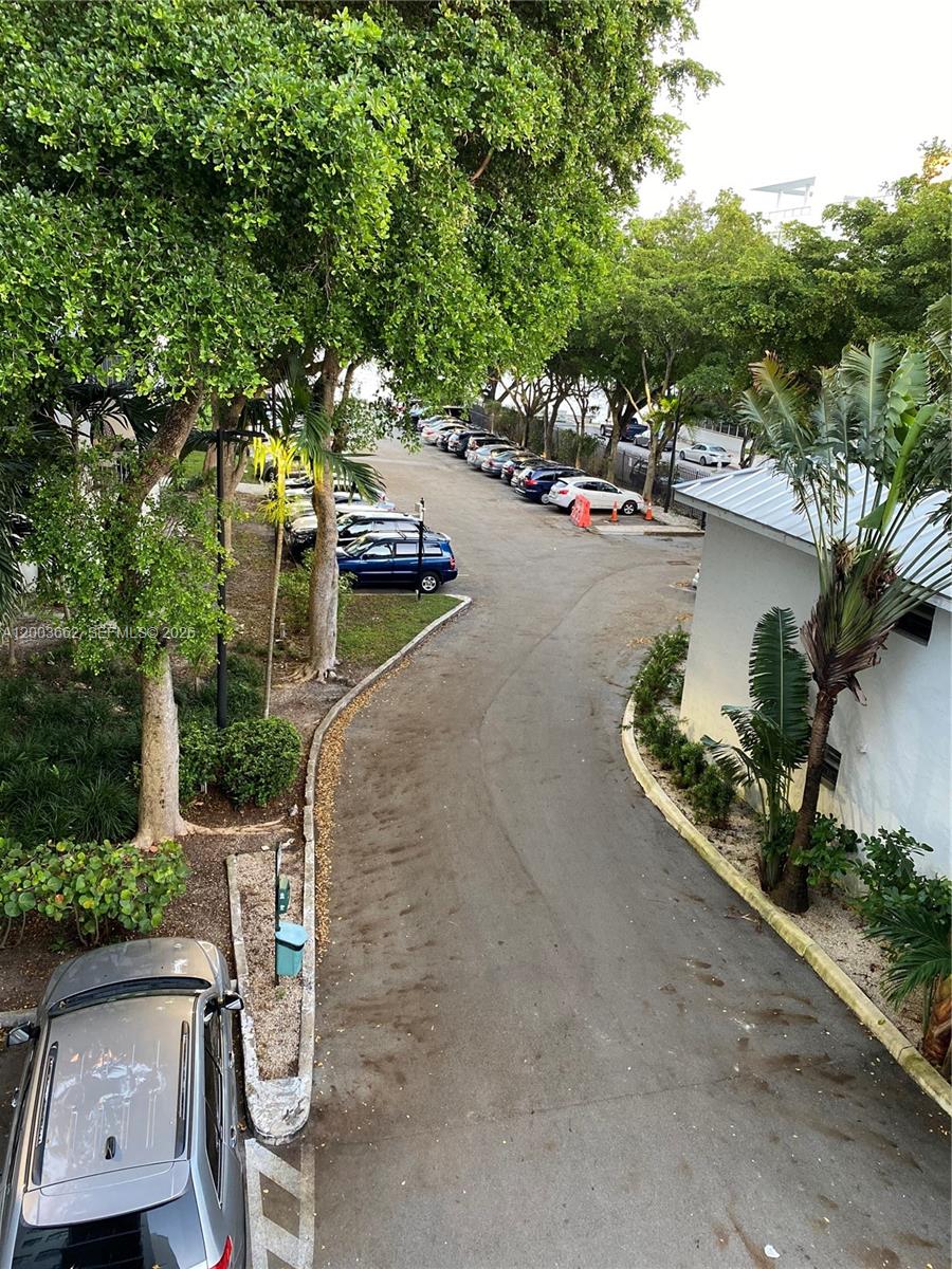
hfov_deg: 53.1
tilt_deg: -16.4
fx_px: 953
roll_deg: -3.5
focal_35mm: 26
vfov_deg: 67.3
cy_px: 634
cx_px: 476
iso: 250
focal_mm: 4.25
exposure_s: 1/60
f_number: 1.8
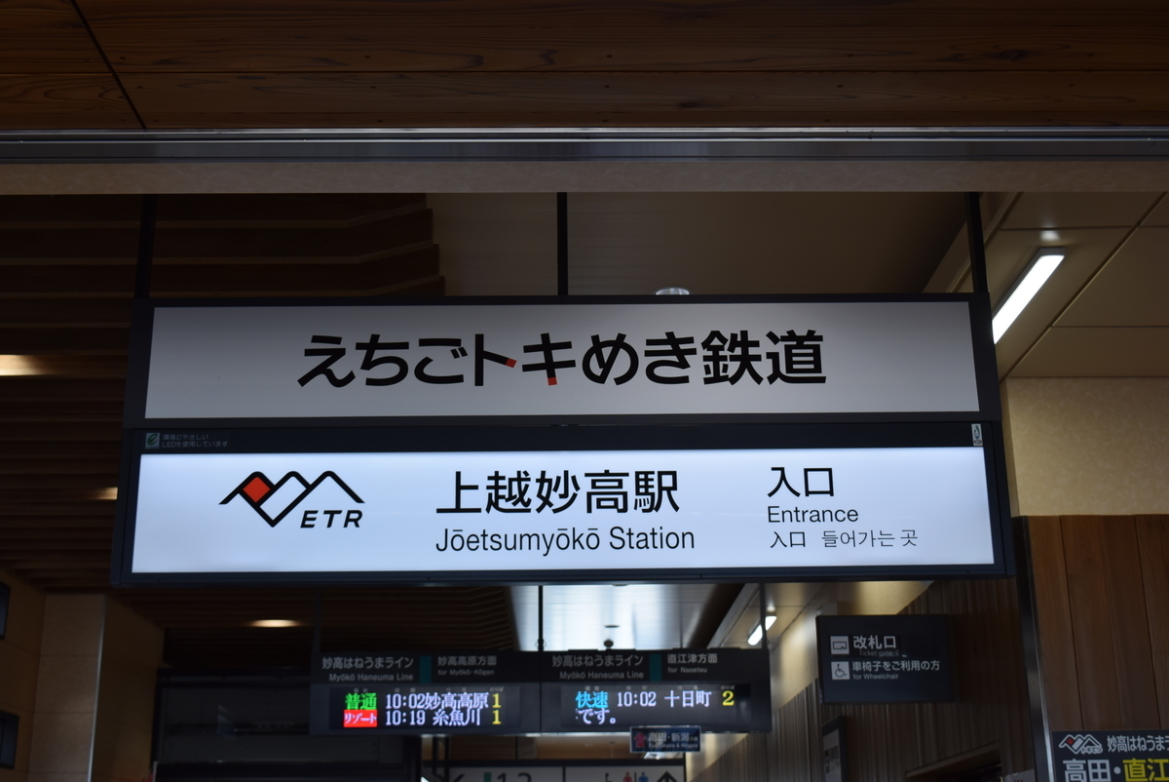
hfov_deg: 42.3
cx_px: 584
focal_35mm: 46
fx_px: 1511
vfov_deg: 29.0
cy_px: 391
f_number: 6.3
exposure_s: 1/40
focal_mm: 31
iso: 100
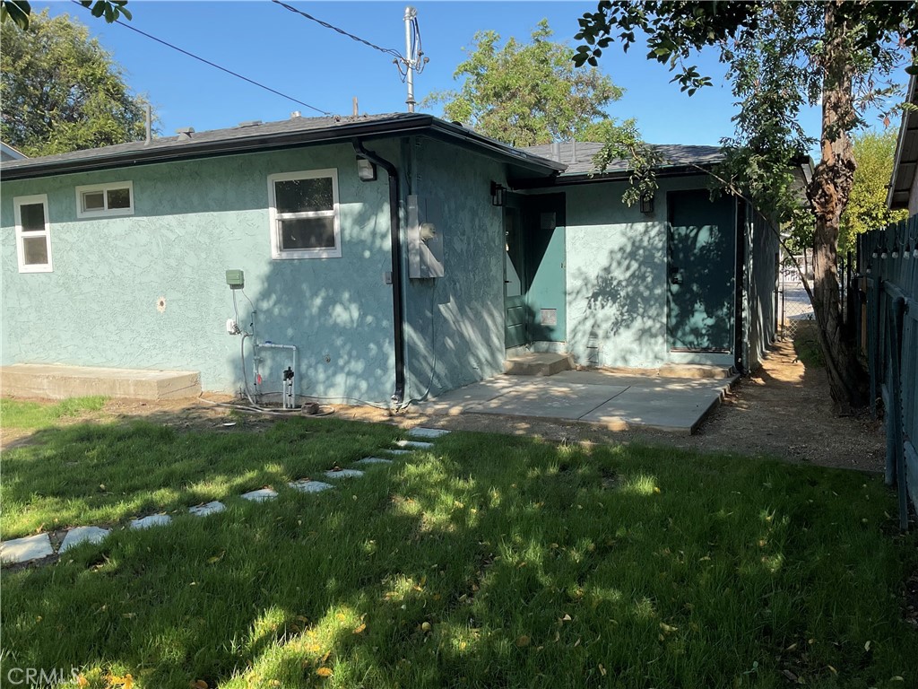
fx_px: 769
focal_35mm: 29
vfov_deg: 48.2
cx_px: 459
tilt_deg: -5.6
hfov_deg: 61.7
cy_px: 344
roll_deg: +1.9
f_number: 1.8
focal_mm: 3
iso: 16
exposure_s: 1/883
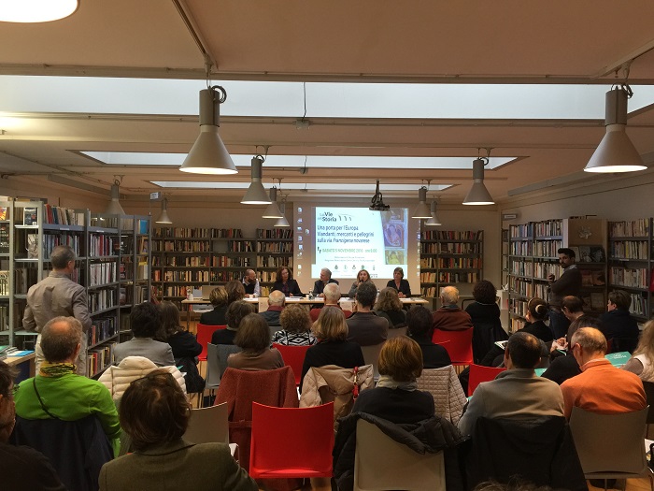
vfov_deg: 48.2
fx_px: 548
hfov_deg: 61.7
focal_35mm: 29
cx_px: 327
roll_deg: -1.6
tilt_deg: -0.2
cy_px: 246
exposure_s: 1/33
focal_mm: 4.15
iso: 64
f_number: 2.2
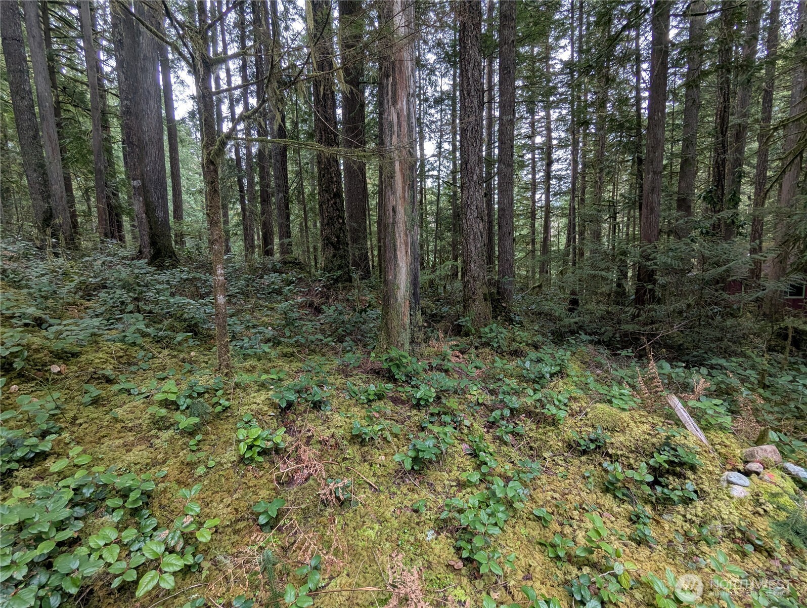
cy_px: 304
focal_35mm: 16
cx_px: 404
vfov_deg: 78.2
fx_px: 373
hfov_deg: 94.4
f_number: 2.2
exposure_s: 1/96.9
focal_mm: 2.35
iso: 45
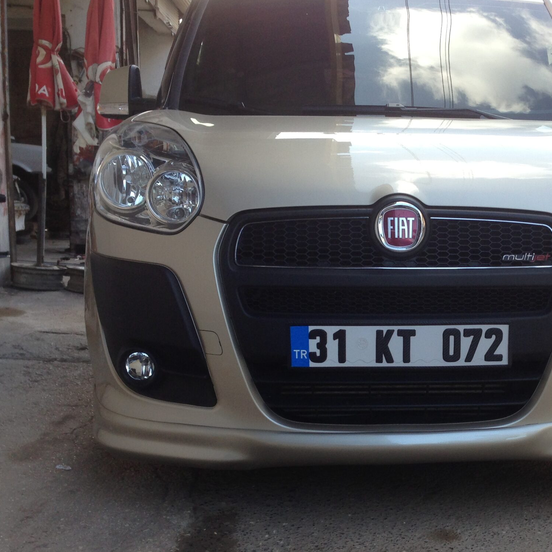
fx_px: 902
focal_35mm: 50
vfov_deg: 33.8
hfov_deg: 33.4
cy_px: 346
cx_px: 413
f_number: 2.4
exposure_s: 1/152
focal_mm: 4.13
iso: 50
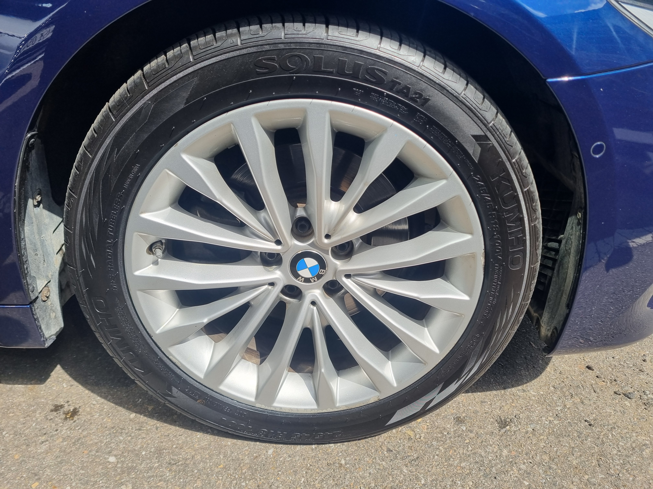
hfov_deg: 67.3
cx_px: 326
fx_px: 490
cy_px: 244
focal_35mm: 26
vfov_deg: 53.1
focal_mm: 5.4
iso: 50
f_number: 1.8
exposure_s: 1/1724
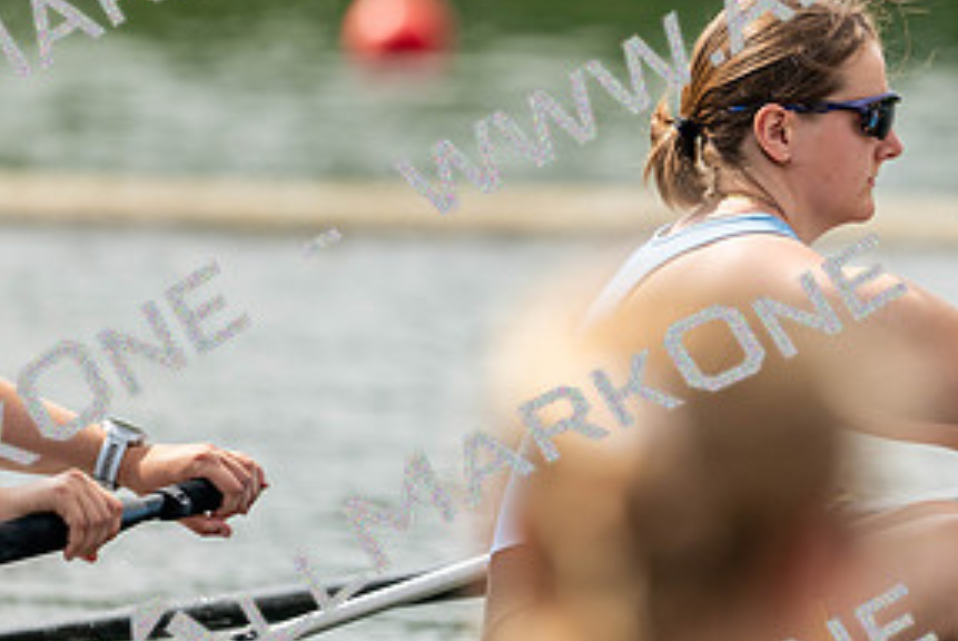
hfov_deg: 2.5
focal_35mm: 808
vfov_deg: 1.7
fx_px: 21523
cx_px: 808
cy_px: 225
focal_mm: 400
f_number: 4.5
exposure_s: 1/2500
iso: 500
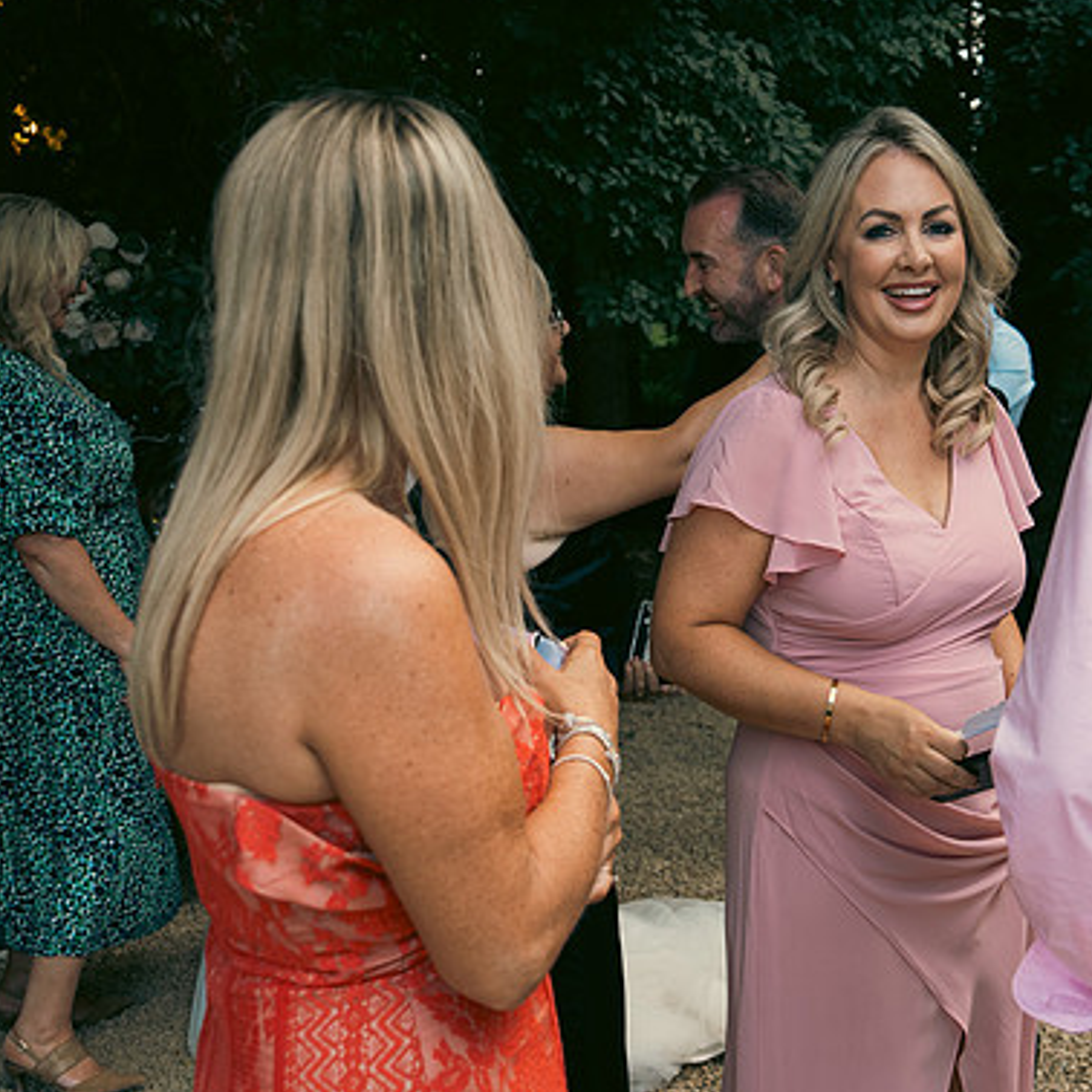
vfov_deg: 36.1
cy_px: 539
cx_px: 774
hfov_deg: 35.5
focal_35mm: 47
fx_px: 1677
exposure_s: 1/200
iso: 200
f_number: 3.5
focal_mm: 24
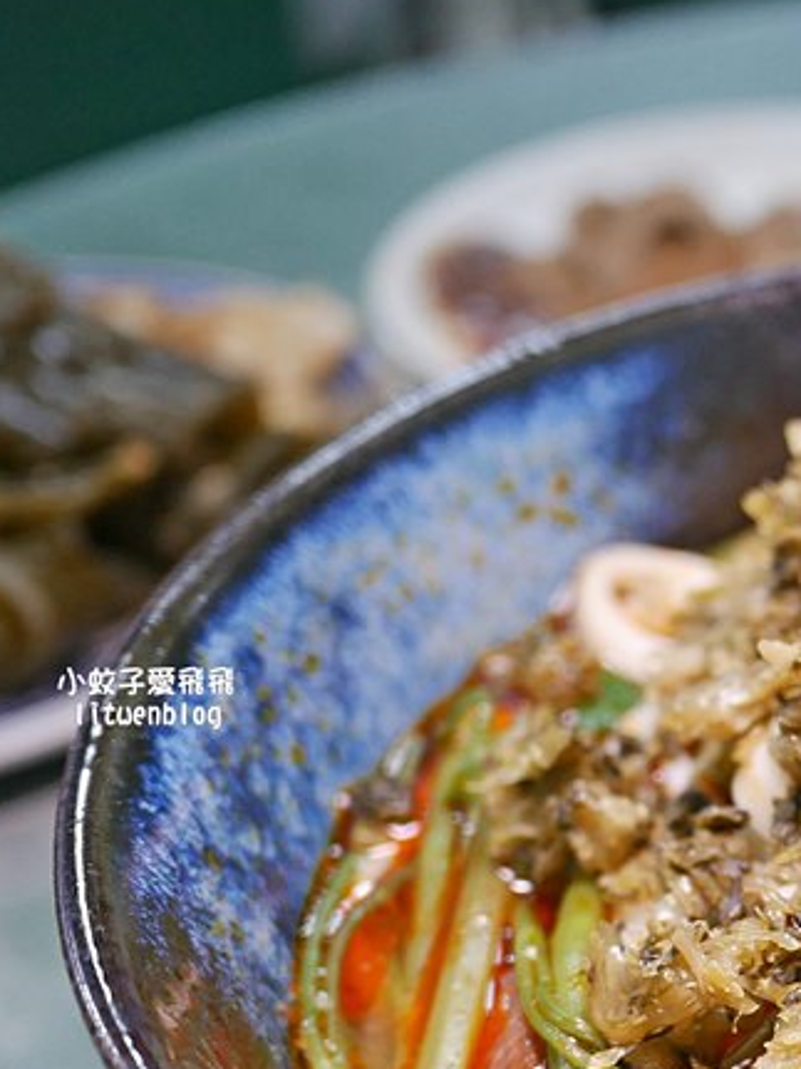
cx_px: 1091
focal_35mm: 65
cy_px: 859
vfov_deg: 29.1
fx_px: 2006
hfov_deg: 20.3
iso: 500
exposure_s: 1/60
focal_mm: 14
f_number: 2.5
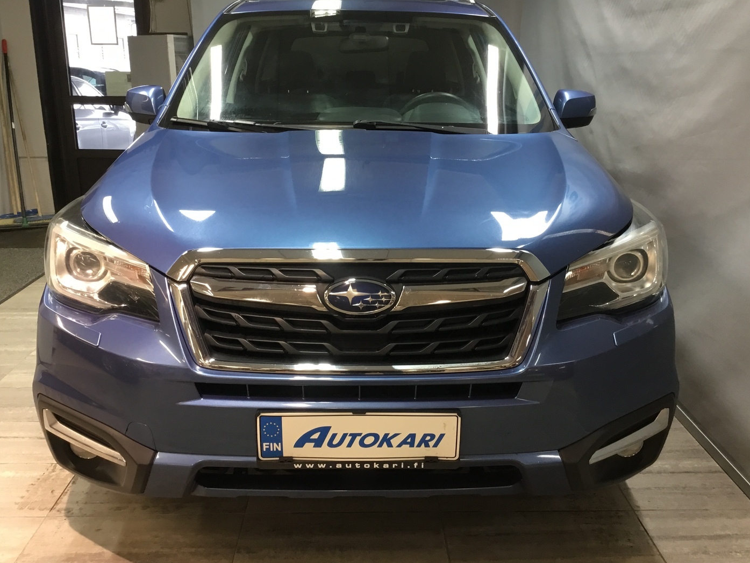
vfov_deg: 44.2
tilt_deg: -16.8
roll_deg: +0.5
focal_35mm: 32
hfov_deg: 56.8
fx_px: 693
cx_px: 375
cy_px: 275
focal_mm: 3.3
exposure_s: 1/33
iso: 100
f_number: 2.4
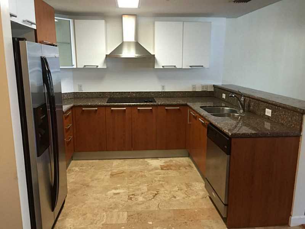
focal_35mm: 29
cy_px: 114
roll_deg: -0.2
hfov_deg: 61.7
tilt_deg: -11.5
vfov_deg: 48.2
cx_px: 152
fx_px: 256
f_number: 2.2
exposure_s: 1/15
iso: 80
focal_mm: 4.15
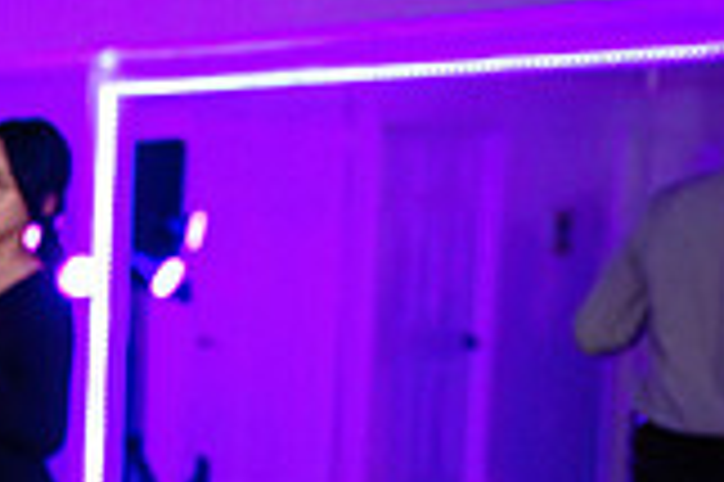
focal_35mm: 116
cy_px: 487
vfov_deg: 11.7
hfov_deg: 16.2
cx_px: -362
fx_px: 2330
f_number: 2
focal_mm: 28
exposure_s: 1/200
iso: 2000
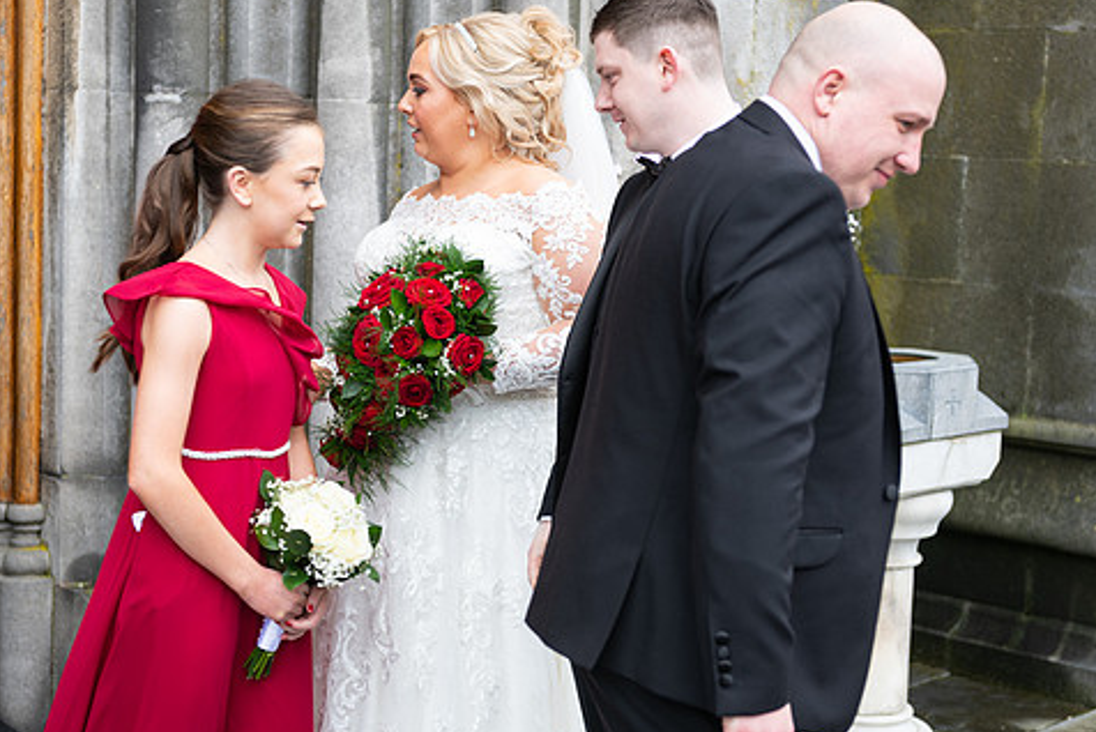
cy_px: 340
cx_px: 534
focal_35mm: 67
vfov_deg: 20.3
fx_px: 2041
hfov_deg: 30.1
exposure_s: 1/160
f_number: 3.5
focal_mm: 55
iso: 125
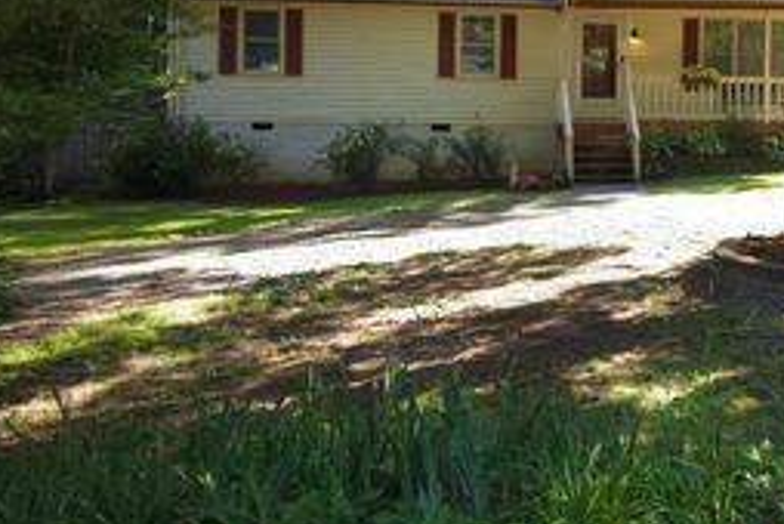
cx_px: 556
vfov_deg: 28.2
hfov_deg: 41.0
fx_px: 1025
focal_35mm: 47
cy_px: 109
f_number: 1.7
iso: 20
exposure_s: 1/60.2
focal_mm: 6.3
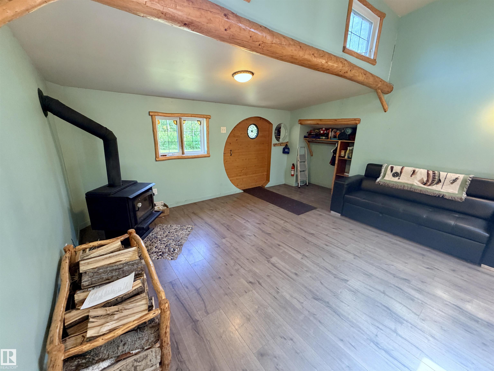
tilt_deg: -14.2
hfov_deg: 102.1
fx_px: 200
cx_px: 247
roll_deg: -0.7
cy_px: 186
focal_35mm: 14
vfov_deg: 85.7
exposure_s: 1/60
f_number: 2.2
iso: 250
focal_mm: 2.22
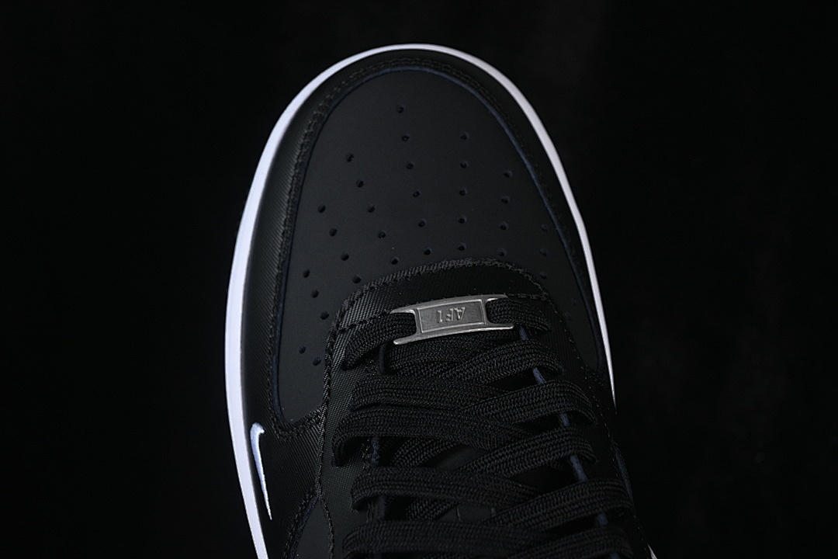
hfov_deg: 27.0
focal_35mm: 75
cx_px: 419
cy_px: 280
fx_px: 1746
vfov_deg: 18.2
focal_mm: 50
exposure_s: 1/50
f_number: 6.3
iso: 160
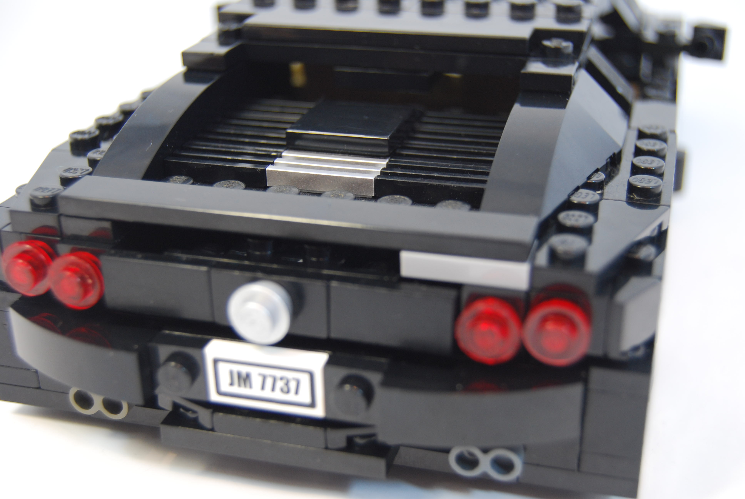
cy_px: 250
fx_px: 1181
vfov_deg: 23.8
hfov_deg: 35.0
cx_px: 372
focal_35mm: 57
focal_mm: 38
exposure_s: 1/60
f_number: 4.8
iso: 320
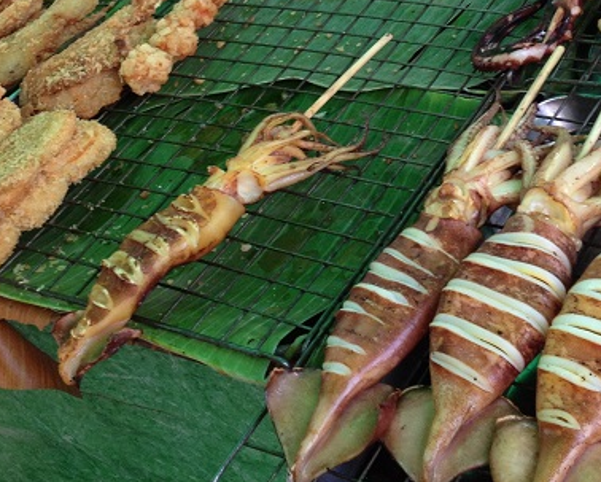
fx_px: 1406
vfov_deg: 18.7
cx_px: 390
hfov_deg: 24.0
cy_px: -37
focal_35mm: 79
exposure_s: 1/120
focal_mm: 4.28
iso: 80
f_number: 2.4
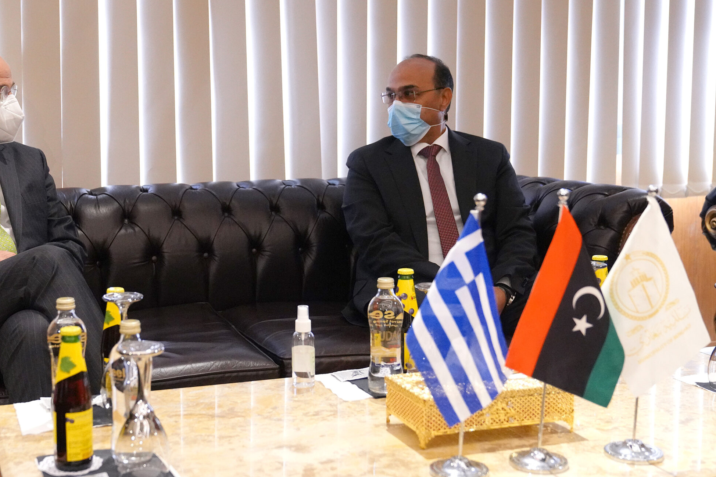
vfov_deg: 29.2
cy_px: 239
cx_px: 248
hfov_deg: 42.3
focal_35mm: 46
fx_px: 915
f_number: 4
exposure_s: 1/320
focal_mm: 35
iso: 5000
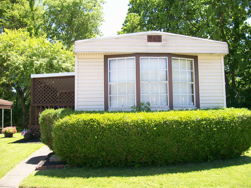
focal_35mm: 36
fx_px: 261
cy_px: 94
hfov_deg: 51.4
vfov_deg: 39.6
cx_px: 126
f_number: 2.7
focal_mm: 6
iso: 80
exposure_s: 1/335
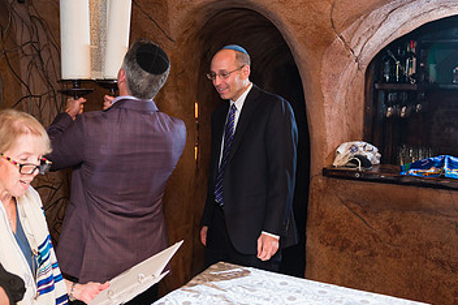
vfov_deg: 29.1
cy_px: 123
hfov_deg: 42.0
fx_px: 585
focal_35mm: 46
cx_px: 142
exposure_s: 1/200
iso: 1250
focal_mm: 26
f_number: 4
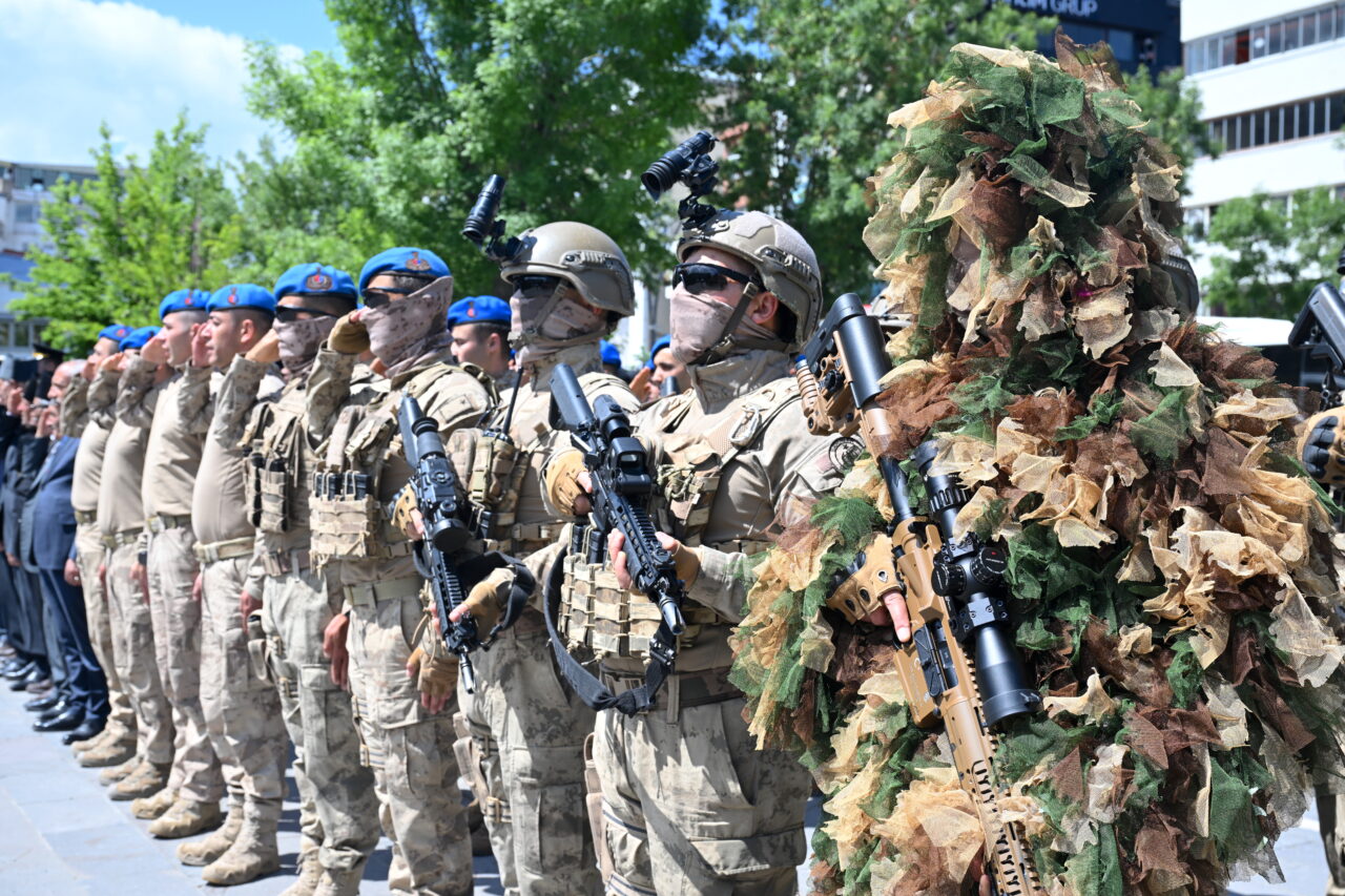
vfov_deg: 33.4
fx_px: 1494
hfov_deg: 48.5
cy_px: 448
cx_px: 672
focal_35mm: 40
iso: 100
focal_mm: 40
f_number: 7.1
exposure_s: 1/200
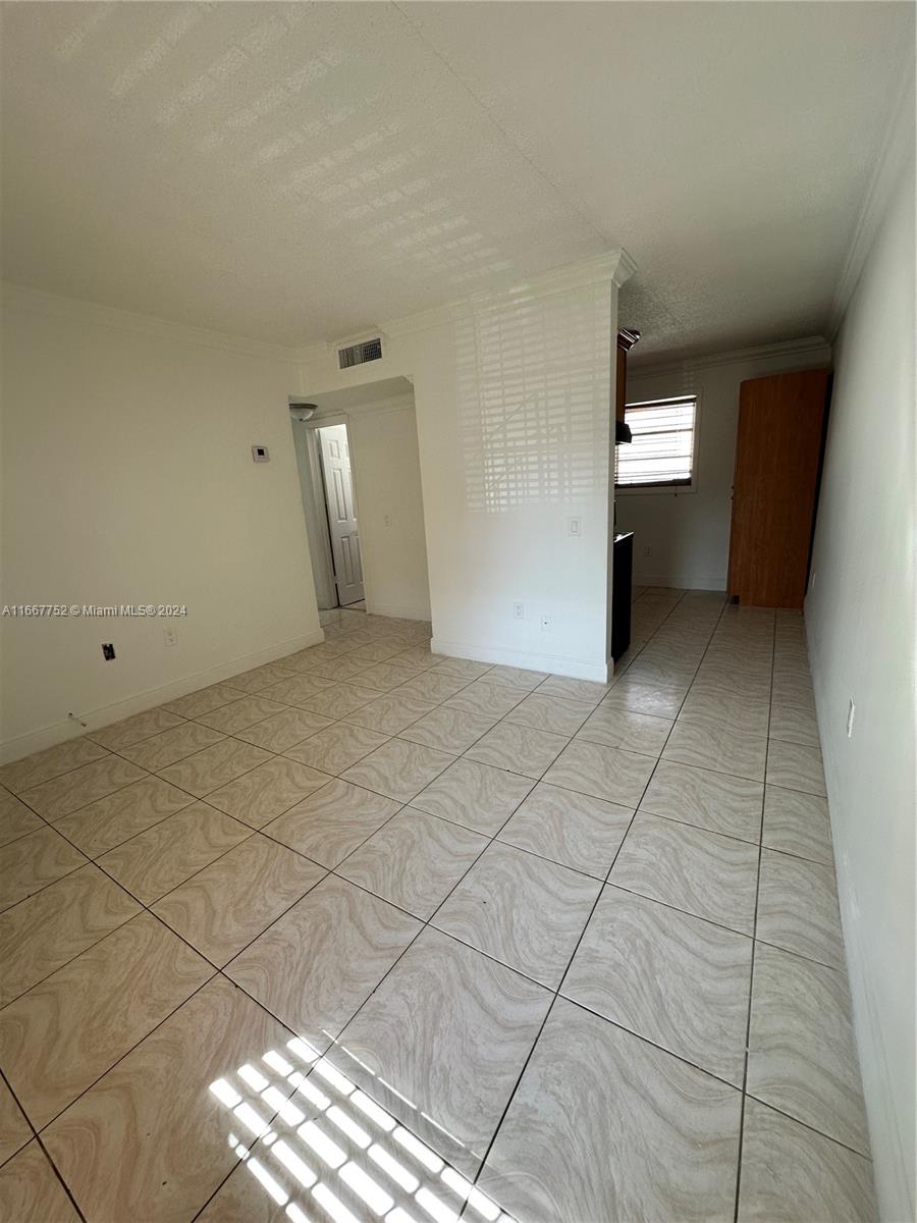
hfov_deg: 85.7
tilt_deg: -14.7
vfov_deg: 102.1
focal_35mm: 14
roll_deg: +3.7
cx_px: 458
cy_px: 612
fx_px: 494
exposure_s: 1/99
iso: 80
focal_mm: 2.22
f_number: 2.2
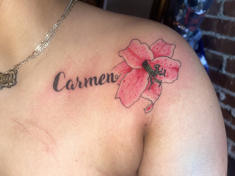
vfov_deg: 54.9
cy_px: 88
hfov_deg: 69.4
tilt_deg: -30.1
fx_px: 170
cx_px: 118
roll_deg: +1.1
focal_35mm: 25
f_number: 1.6
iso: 40
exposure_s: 1/73
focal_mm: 5.1
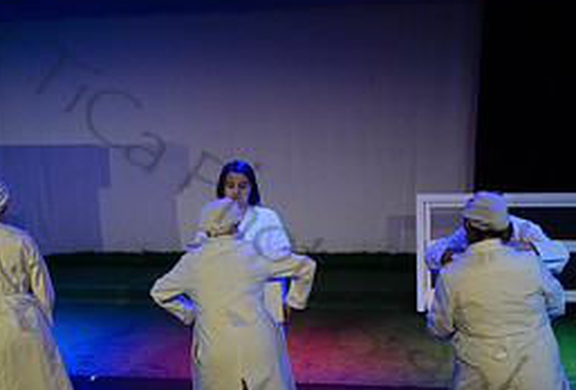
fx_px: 1029
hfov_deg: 30.6
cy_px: 159
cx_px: 132
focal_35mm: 64
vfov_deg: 21.4
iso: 800
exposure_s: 1/80
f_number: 5.6
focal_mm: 26
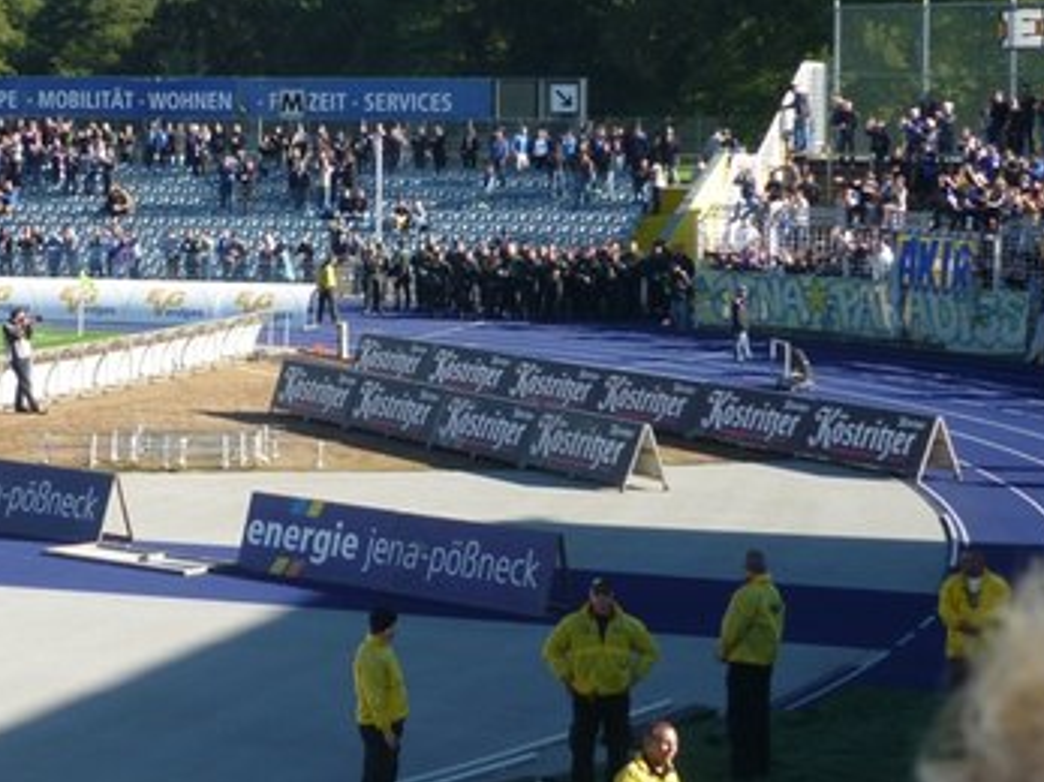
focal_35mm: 106
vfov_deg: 13.9
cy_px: 253
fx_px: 3196
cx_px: 296
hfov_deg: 18.5
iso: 80
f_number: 3.9
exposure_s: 1/320
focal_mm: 11.4
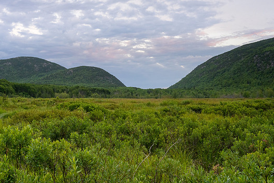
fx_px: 304
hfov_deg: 48.4
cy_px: 89
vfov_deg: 33.4
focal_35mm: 40
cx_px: 120
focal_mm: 35
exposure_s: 1/4
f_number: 16
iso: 1000
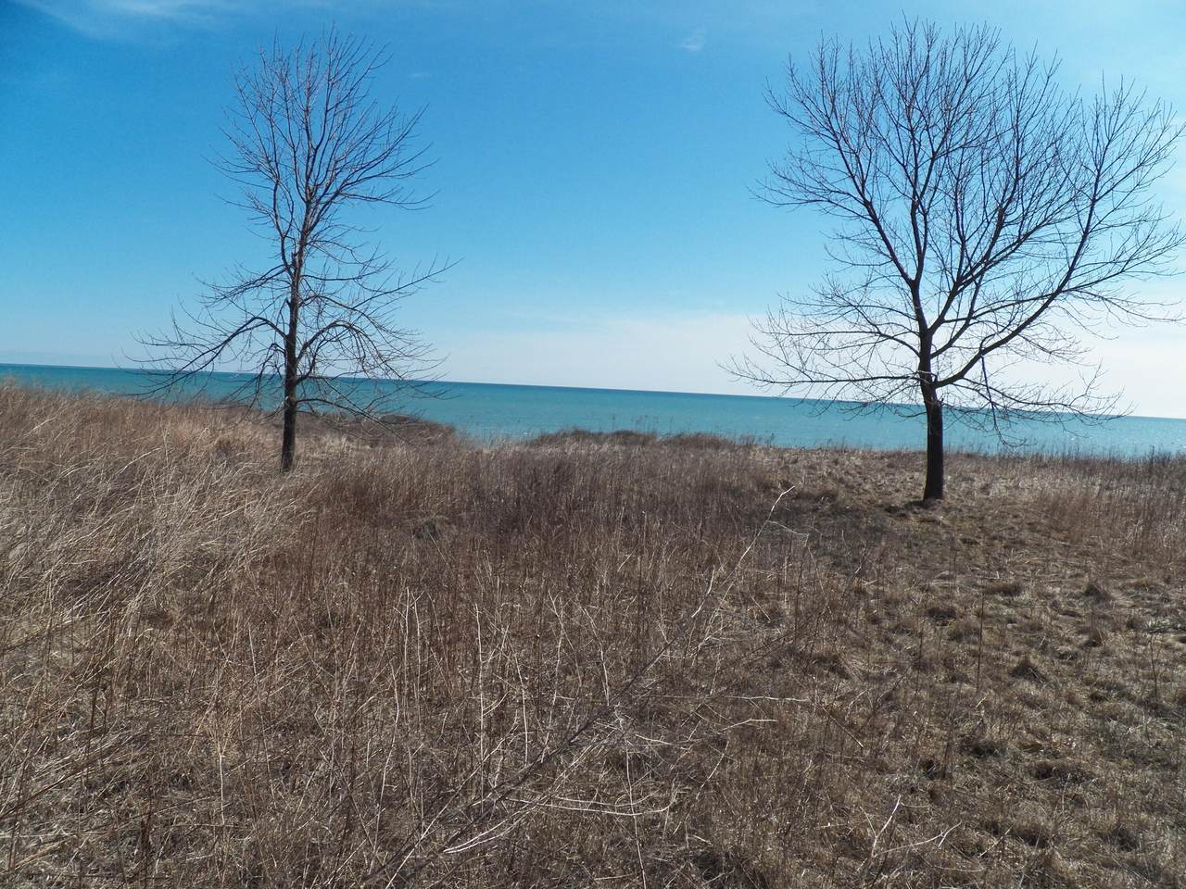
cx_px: 593
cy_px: 444
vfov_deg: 49.7
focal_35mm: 28
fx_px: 959
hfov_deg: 63.4
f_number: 4.5
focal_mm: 4.9
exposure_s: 1/1600
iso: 125
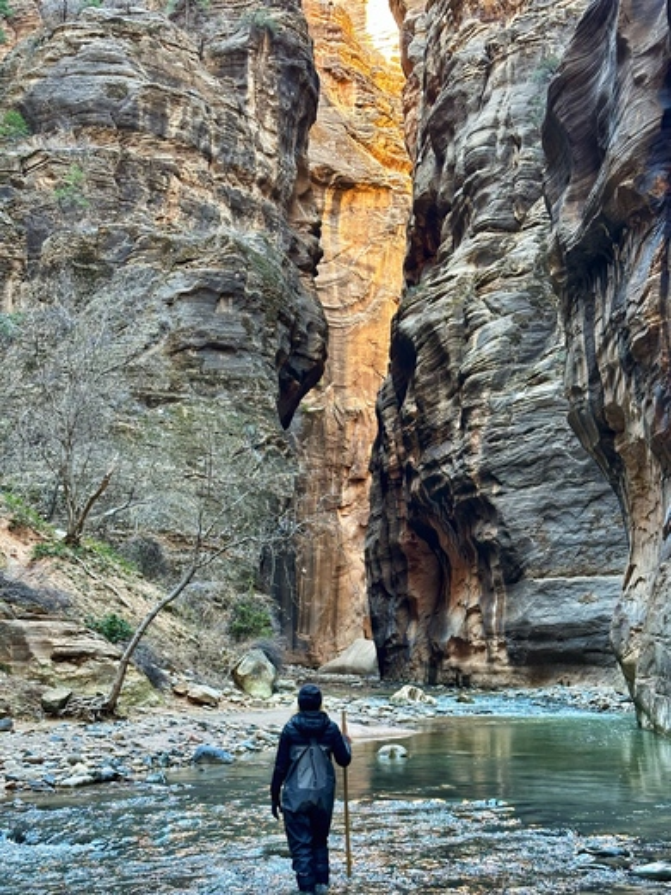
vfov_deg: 39.7
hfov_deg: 30.3
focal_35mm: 48
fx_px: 1241
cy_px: 448
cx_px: 336
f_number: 1.78
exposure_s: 1/60
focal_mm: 6.86
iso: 160
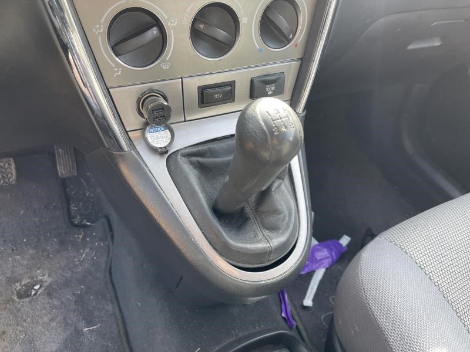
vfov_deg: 53.1
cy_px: 176
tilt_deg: -43.6
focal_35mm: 26
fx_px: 353
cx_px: 235
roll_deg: -9.8
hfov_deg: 67.3
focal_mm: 5.1
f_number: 1.6
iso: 100
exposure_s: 1/121
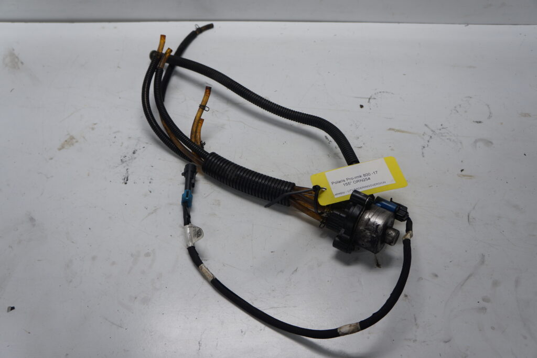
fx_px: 470
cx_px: 268
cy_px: 179
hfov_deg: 59.5
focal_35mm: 32
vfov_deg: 41.7
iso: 100
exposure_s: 1/80
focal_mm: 21
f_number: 4
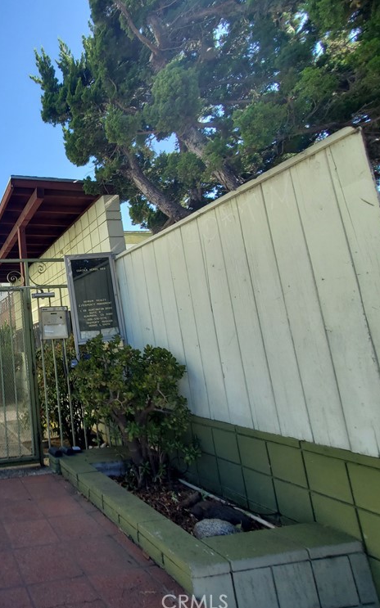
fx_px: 315
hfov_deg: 48.0
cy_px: 299
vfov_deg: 88.0
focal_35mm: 19
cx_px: -21
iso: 50
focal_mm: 1.8
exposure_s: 1/507
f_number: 2.2
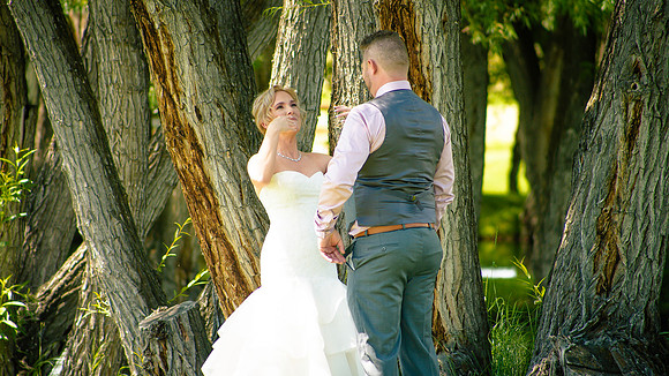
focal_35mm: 314
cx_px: 334
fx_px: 5577
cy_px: 188
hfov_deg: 6.9
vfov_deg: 3.9
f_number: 5.6
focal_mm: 300
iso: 320
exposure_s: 1/320
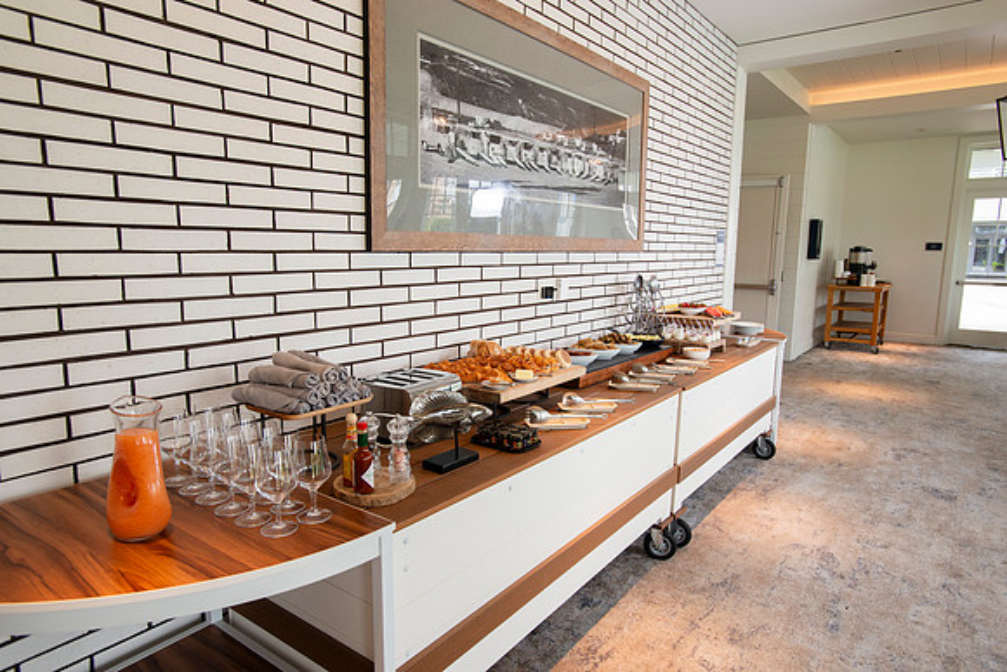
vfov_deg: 57.3
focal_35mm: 22
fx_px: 616
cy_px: 336
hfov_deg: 78.6
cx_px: 504
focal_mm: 22
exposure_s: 1/60
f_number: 6.3
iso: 400
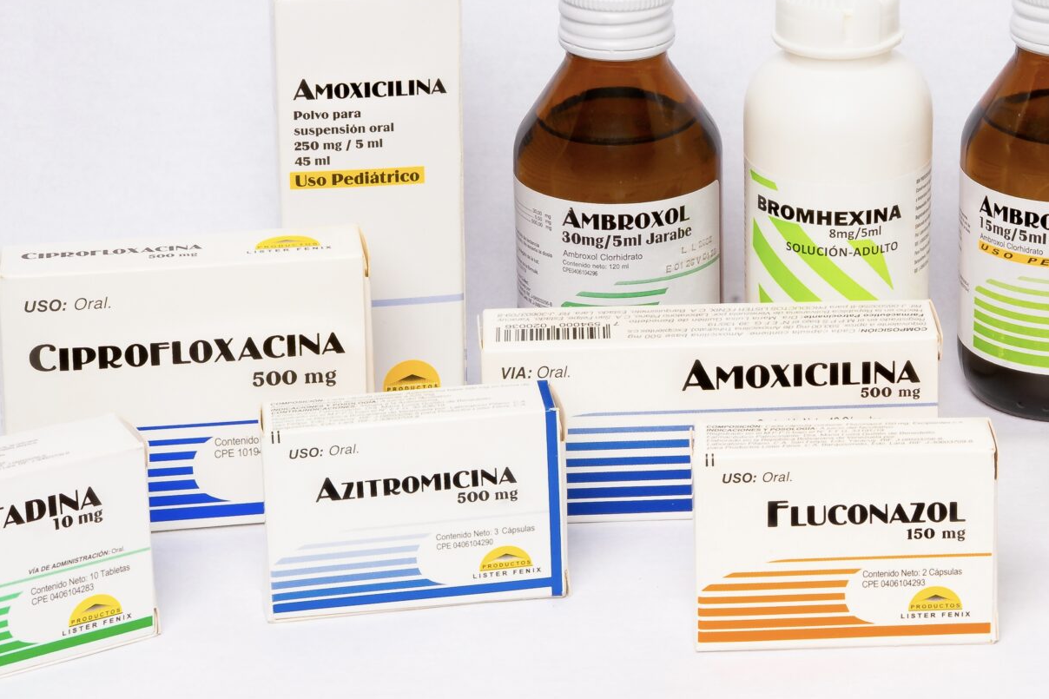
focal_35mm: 106
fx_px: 3088
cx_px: 860
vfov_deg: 12.9
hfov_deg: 19.1
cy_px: 344
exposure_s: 1/125
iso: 125
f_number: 20
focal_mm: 50
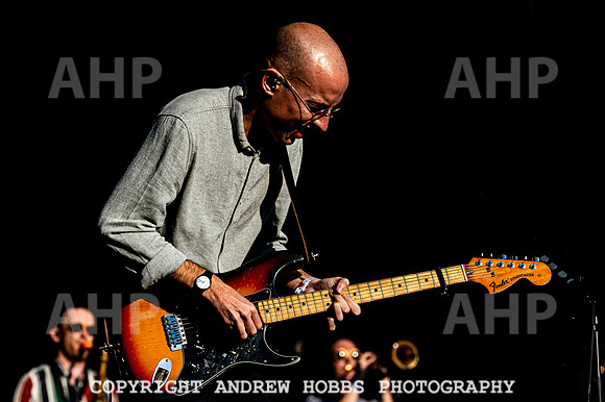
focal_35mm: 147
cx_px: 241
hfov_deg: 14.0
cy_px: 160
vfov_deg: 9.3
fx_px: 2464
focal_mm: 122
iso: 100
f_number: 5
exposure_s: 1/1000
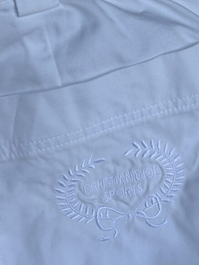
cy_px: 159
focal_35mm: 84
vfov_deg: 23.2
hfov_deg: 17.6
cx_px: 124
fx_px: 644
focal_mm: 6.76
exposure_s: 1/1330
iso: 64
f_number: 1.78
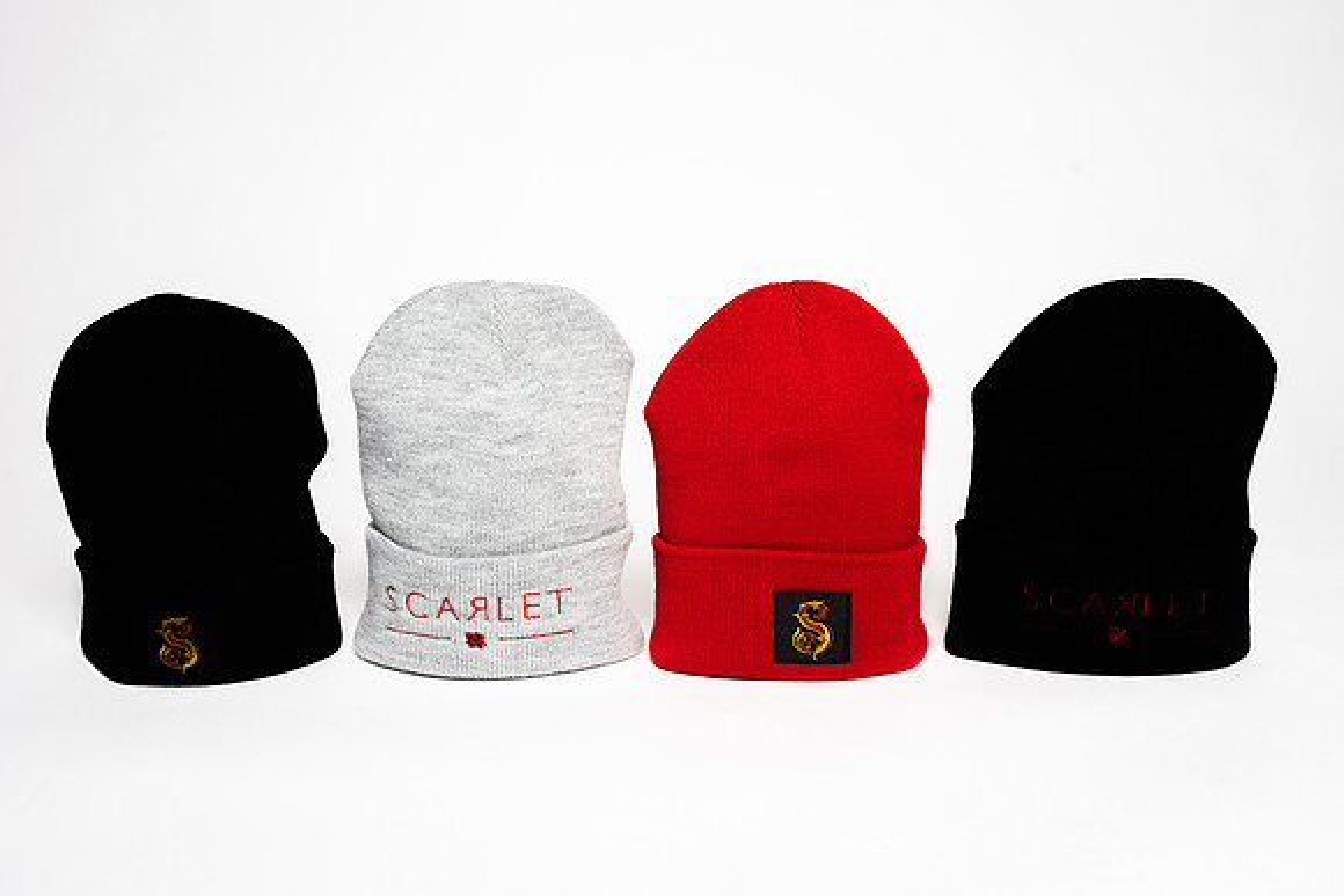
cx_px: 672
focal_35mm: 35
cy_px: 448
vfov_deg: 37.9
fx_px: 1307
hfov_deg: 54.4
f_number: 8
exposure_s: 1/160
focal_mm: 35
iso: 100
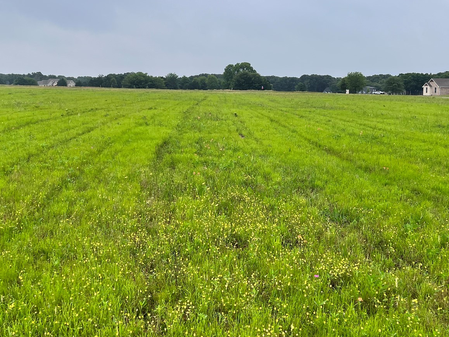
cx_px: 217
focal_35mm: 46
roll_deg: -0.5
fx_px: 597
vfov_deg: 31.3
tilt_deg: -4.2
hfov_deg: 41.2
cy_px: 122
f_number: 1.5
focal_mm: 5.7
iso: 50
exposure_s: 1/1779
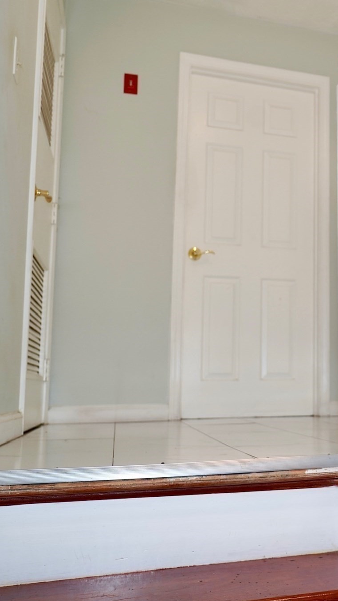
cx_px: 391
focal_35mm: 38
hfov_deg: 27.9
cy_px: 300
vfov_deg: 52.8
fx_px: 606
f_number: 4
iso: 250
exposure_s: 1/160
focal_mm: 24
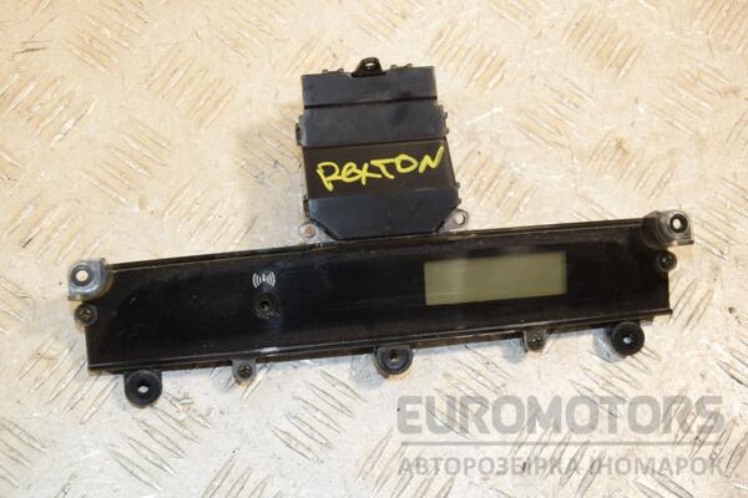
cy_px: 249
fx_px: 1309
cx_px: 374
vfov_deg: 21.6
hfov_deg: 31.9
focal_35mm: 63
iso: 800
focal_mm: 42
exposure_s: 1/200
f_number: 9
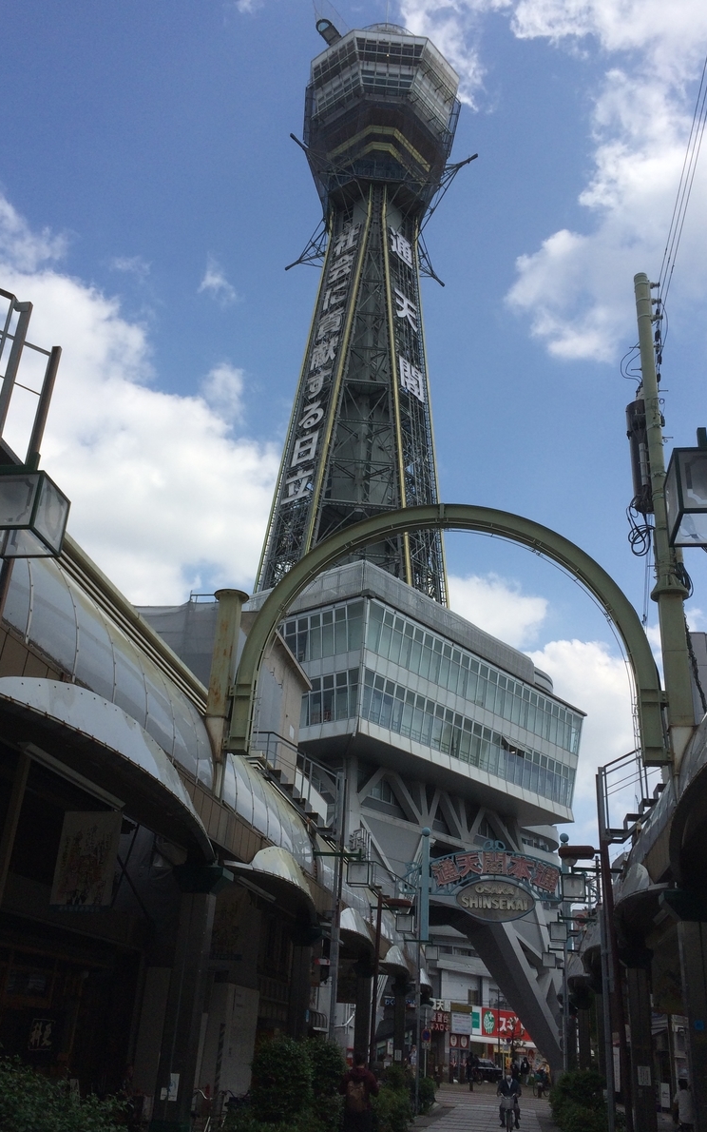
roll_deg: -2.4
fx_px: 955
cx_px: 328
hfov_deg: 40.6
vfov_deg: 61.2
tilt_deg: +25.7
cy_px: 569
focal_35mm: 31
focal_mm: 4.15
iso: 32
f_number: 2.2
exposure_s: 1/3165
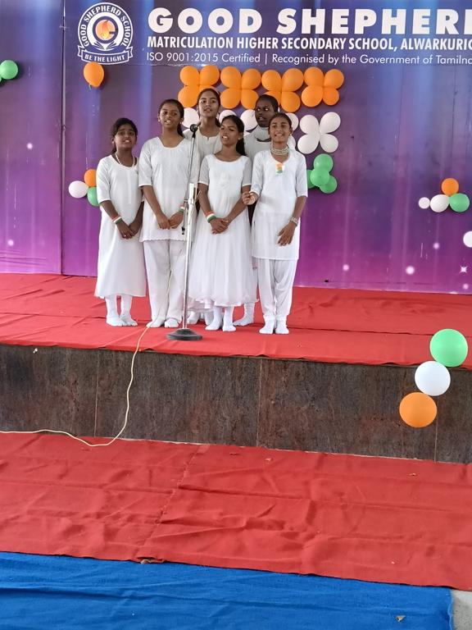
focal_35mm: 49
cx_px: 236
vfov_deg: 38.9
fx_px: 891
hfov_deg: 29.7
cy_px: 315
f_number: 1.8
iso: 320
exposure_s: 1/50
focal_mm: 3.98
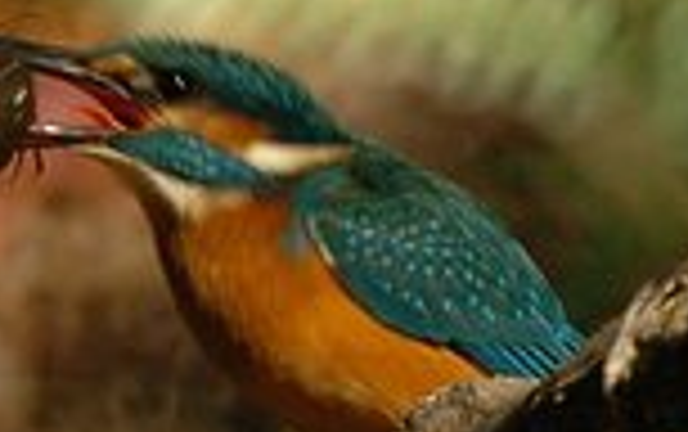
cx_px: -9
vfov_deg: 0.5
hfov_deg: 0.8
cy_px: 65
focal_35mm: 2547
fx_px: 47810
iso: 400
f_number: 8
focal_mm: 500
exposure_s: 1/125
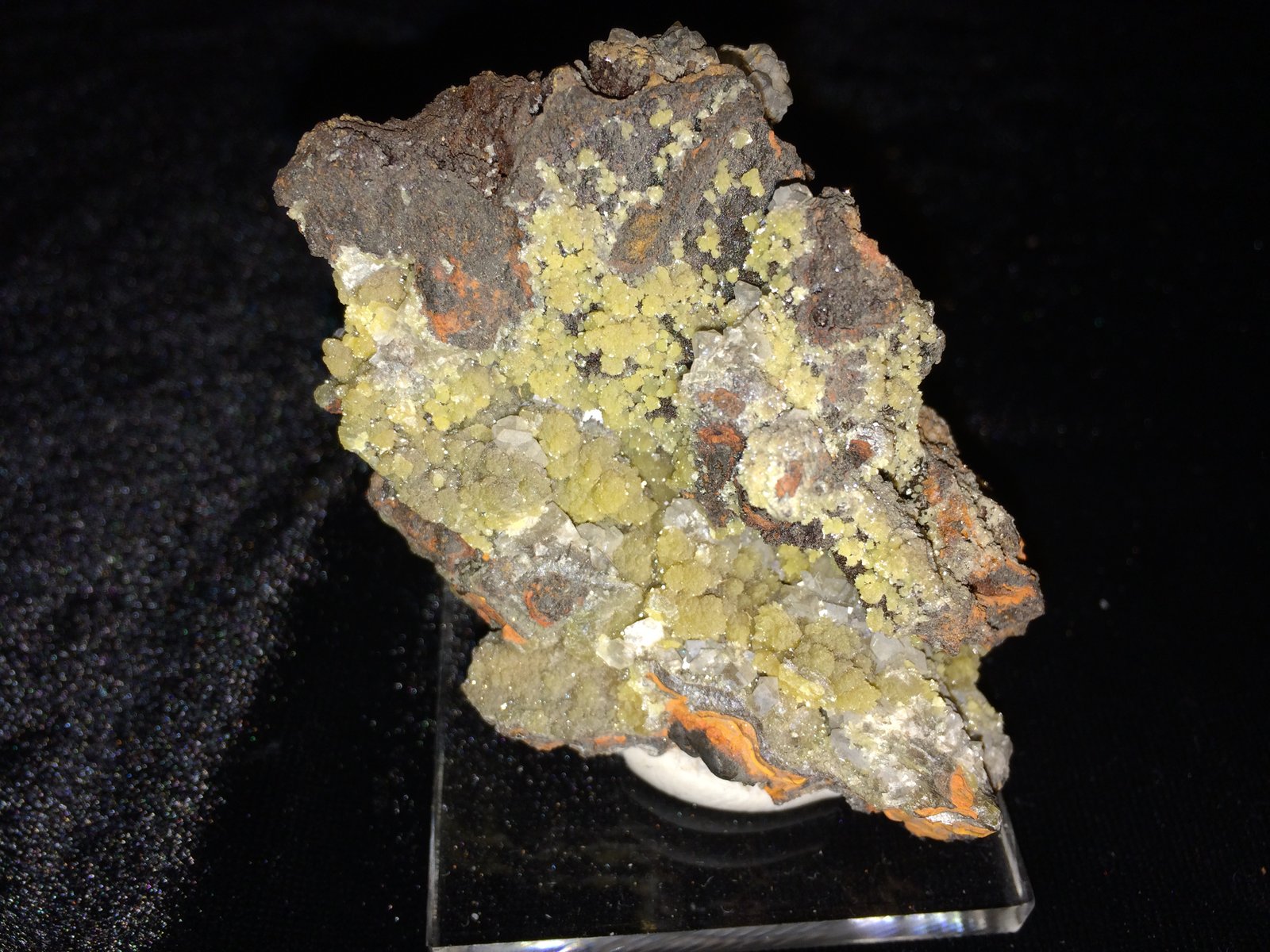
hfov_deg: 60.0
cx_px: 635
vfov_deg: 46.8
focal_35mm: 30
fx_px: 1101
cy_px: 476
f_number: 2.2
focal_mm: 4.12
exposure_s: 1/266
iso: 32
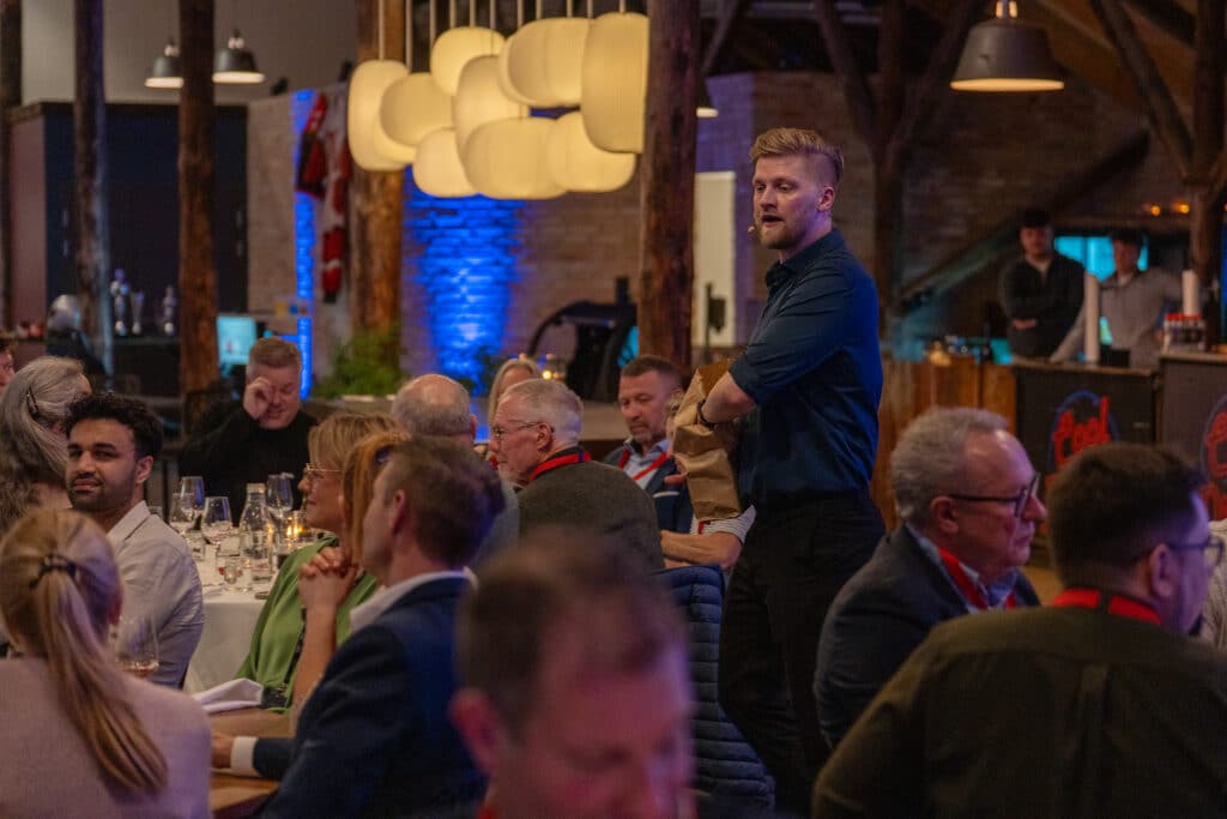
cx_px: 614
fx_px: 2454
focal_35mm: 72
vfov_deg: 18.9
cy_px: 410
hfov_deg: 28.1
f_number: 2.8
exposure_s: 1/125
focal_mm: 72
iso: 1600
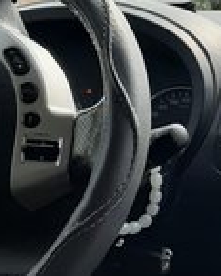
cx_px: 280
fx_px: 572
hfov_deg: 20.2
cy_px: 162
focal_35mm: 70
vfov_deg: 27.1
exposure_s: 1/1475
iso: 40
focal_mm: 3.93
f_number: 1.7
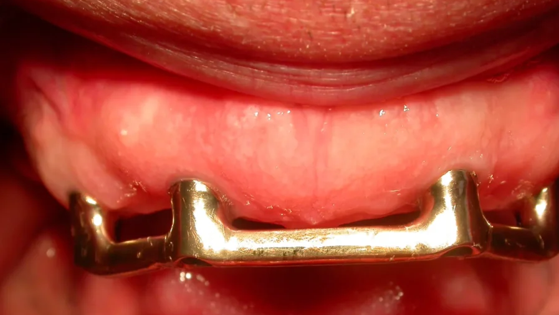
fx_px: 1438
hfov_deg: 22.0
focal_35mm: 97
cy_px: 233
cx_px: 289
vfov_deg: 12.5
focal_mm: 16.2
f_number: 6.3
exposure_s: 1/152
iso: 100
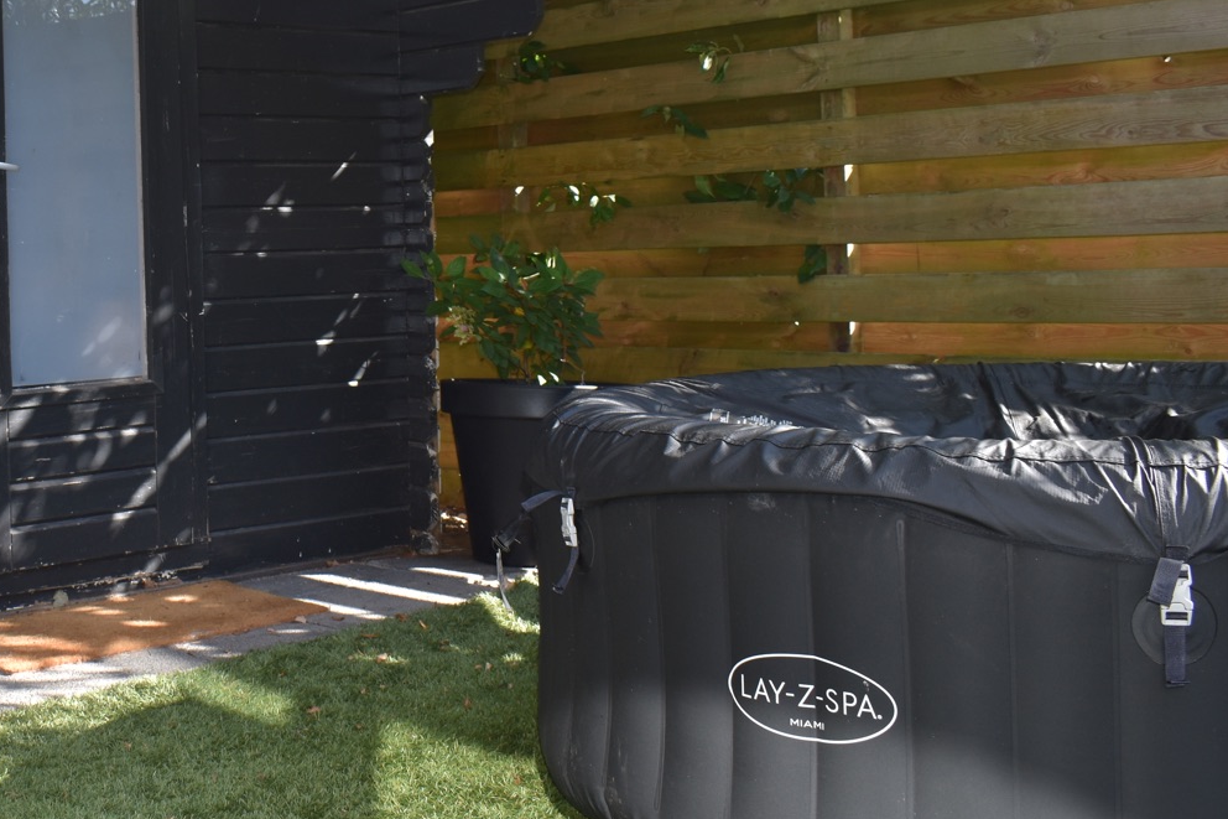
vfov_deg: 27.1
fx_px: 1671
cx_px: 227
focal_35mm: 49
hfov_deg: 38.7
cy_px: 198
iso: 125
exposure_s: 1/125
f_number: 5.6
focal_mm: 18
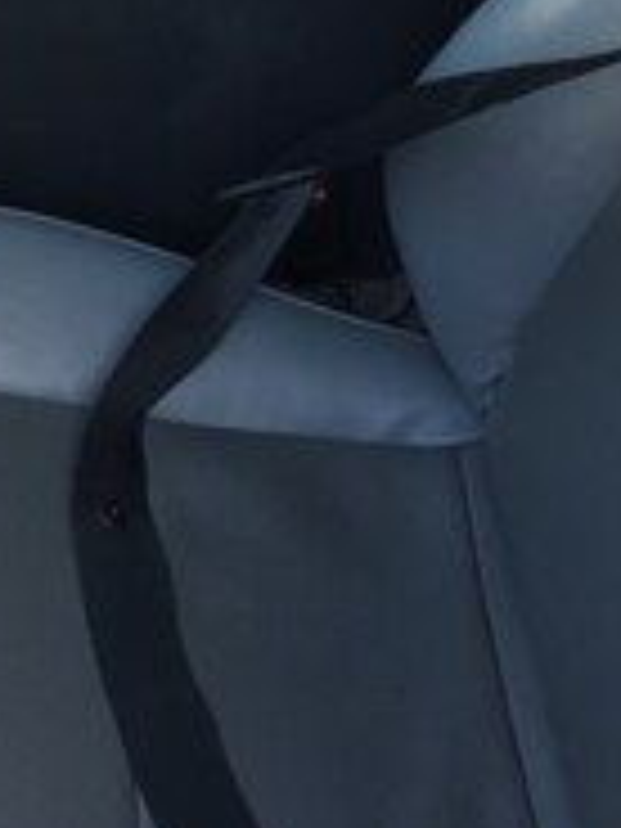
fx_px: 1866
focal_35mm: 78
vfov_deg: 23.0
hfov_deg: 18.9
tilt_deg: -29.8
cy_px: -153
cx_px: 342
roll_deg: -4.4
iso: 50
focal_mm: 4.15
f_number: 2.2
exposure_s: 1/100
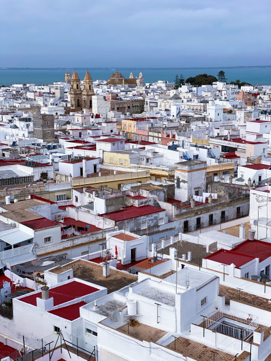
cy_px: 180
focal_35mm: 52
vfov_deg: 36.8
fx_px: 543
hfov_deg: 28.0
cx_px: 136
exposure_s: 1/2500
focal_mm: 6
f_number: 2
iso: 20
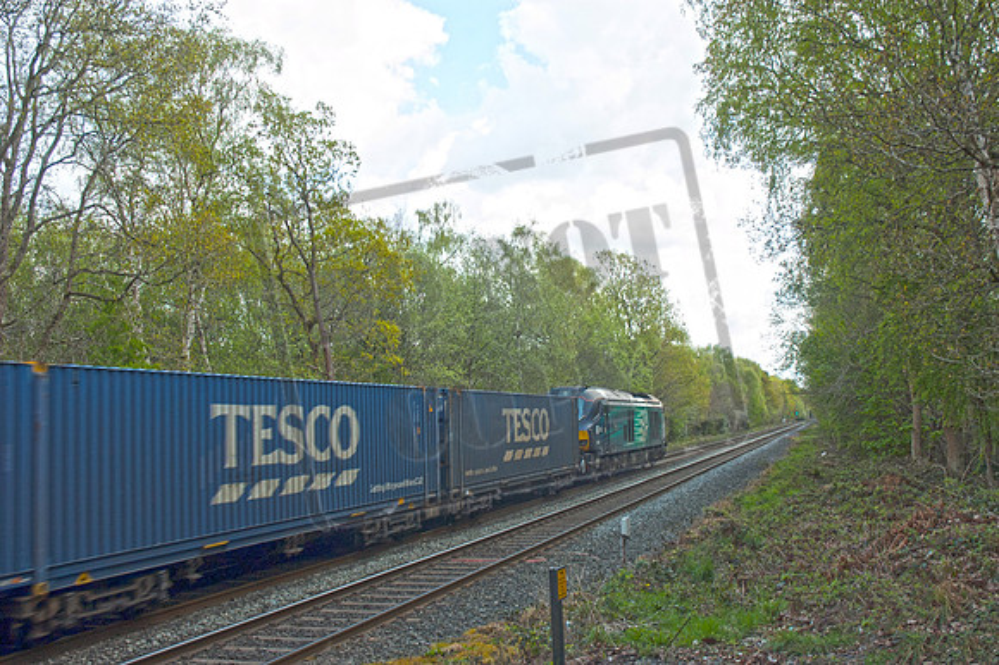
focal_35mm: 38
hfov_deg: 51.3
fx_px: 1040
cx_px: 500
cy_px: 332
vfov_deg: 35.5
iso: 200
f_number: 6.3
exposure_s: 1/160
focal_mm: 25
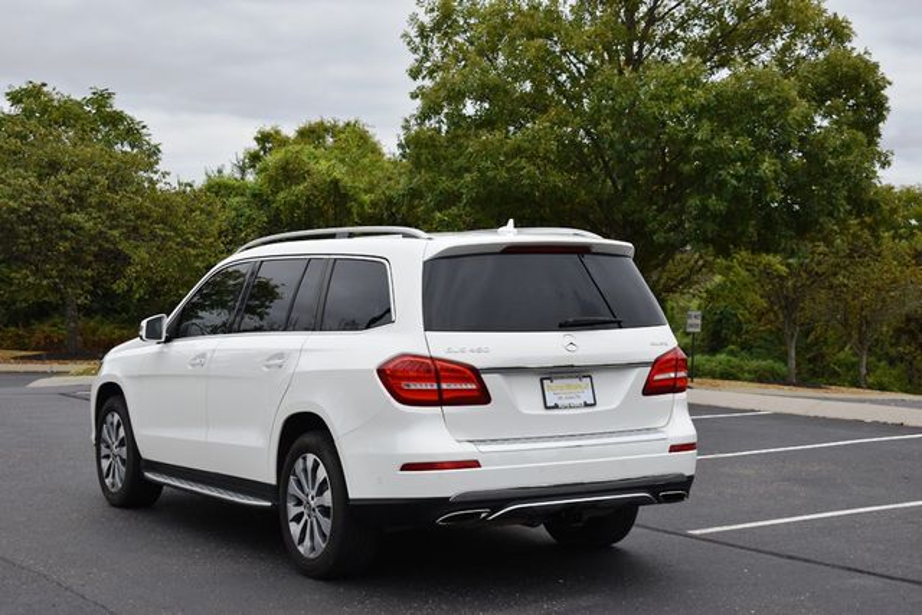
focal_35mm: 63
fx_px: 1614
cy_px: 308
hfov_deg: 31.9
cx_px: 461
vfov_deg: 21.6
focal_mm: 42
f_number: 5.6
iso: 280
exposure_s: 1/250
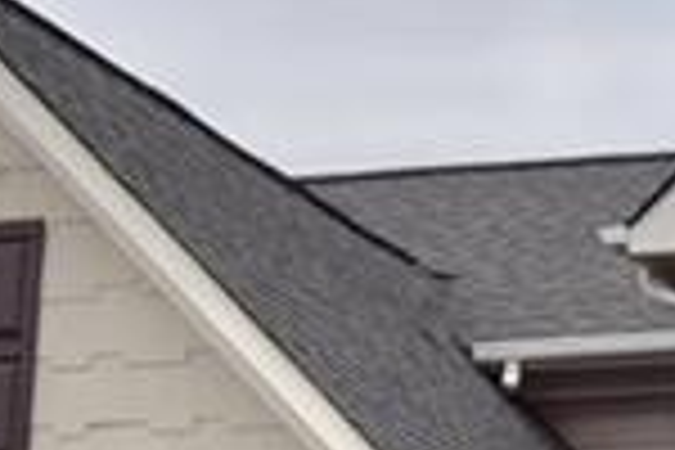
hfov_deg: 8.8
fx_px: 4218
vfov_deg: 6.1
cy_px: 590
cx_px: 1120
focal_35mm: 225
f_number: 10
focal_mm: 22
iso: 100
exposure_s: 1/200
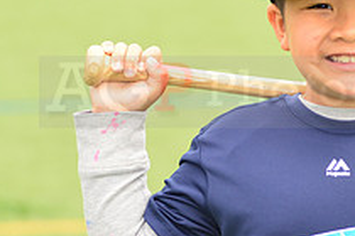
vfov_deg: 2.5
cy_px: 78
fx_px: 5443
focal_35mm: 552
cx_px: 323
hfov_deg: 3.7
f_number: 8
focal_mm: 200
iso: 250
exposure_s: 1/200
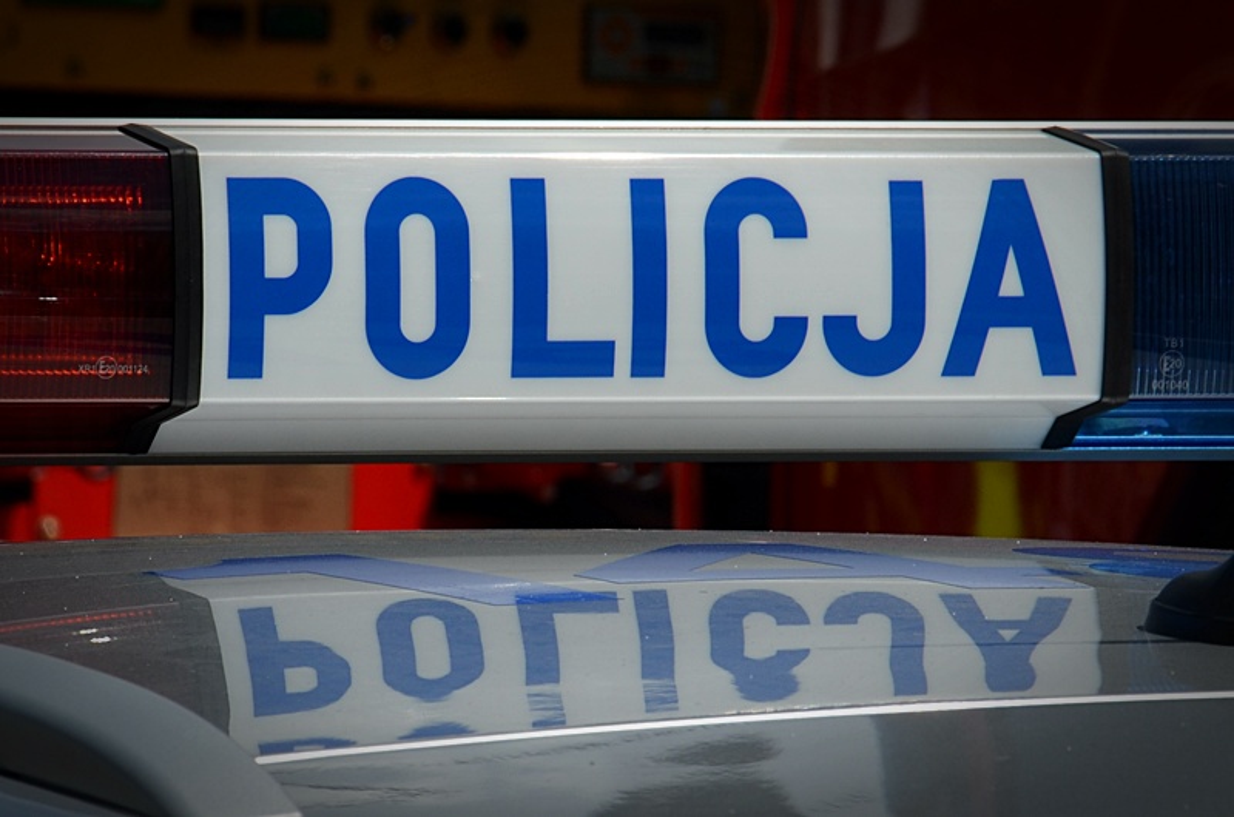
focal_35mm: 158
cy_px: 408
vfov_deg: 8.7
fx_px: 5388
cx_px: 617
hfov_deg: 13.1
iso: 100
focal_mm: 105
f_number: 10
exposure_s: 1/400
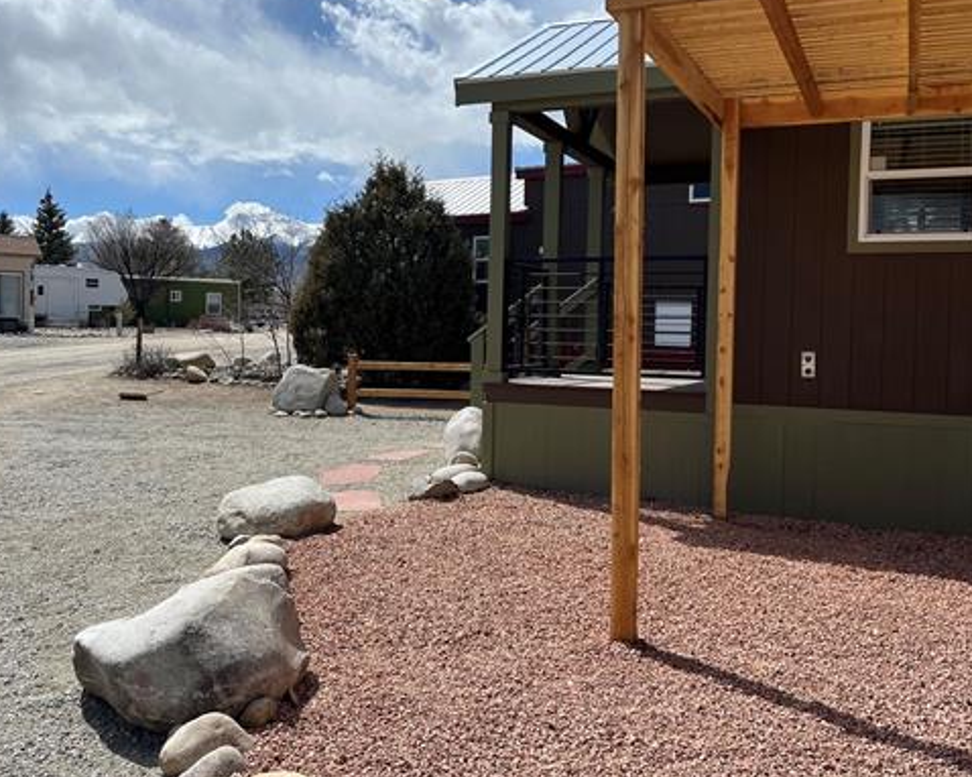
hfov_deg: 52.7
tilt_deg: -0.6
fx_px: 978
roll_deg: -1.5
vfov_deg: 43.2
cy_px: 327
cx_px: 427
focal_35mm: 34
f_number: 1.6
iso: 50
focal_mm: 5.1
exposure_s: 1/6494
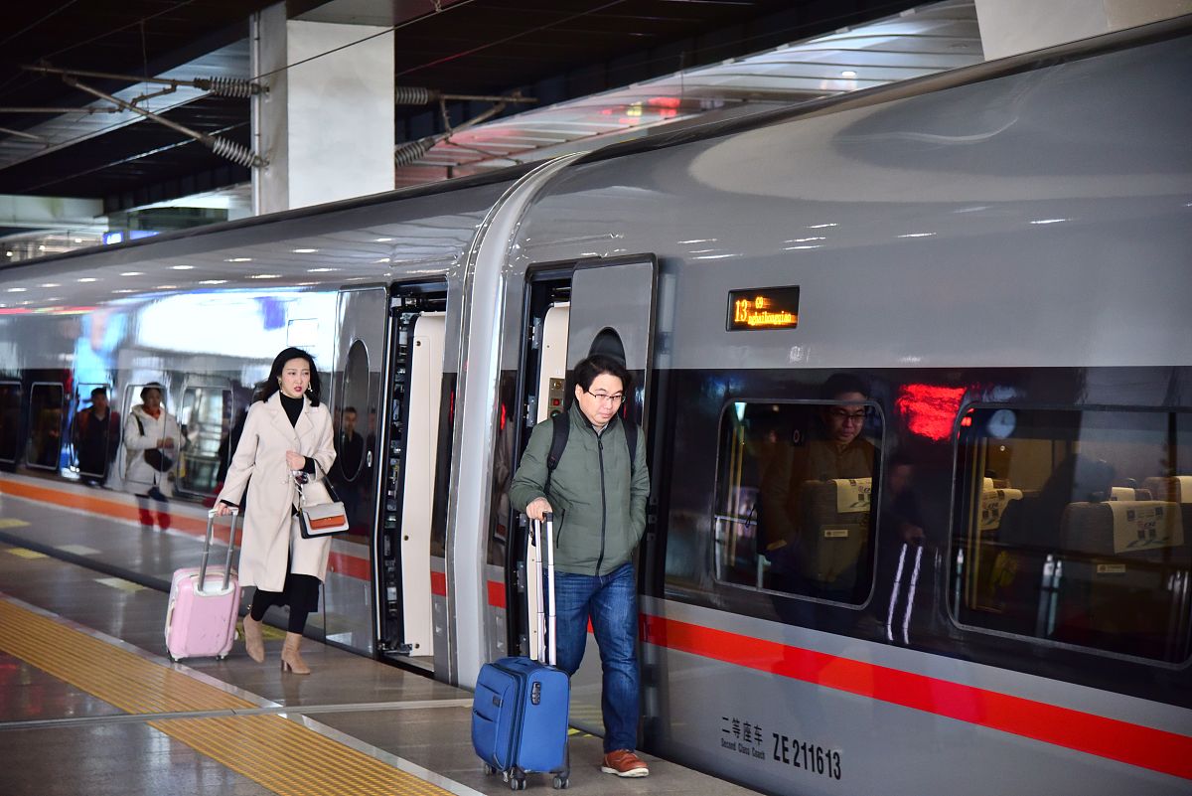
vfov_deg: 16.7
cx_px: 596
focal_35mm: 82
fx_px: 2716
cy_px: 398
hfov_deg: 24.8
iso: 1000
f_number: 4
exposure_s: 1/200
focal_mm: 82
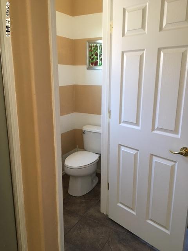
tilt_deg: -12.9
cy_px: 126
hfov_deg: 48.2
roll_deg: +0.3
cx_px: 94
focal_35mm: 29
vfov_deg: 61.7
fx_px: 210
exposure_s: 1/30
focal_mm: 4.15
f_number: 2.2
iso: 80
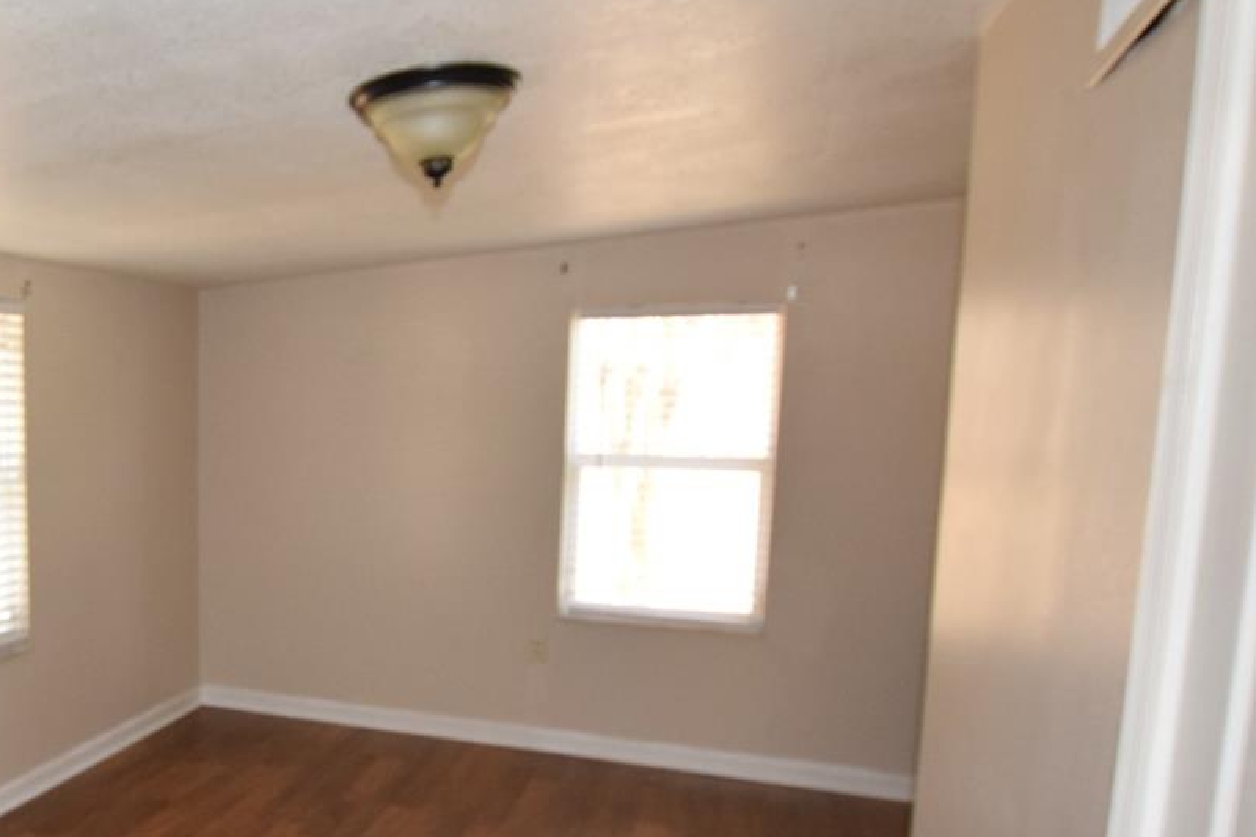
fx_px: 1046
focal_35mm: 30
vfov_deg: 42.9
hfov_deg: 56.3
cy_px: 572
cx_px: 210
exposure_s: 1/100
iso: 800
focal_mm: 10
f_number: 5
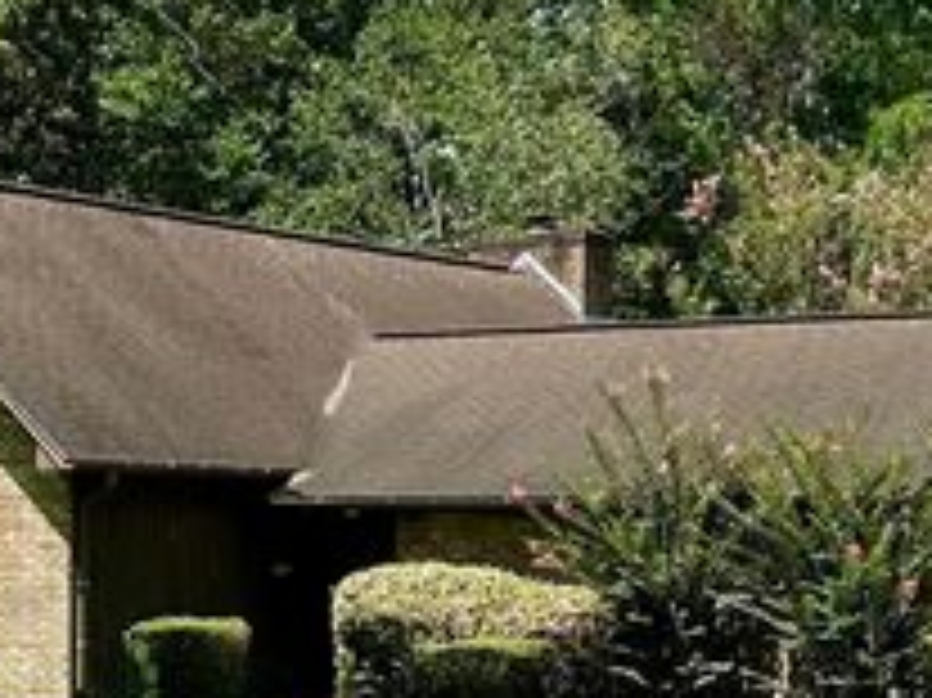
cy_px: 556
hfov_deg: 32.9
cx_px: 626
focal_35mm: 58
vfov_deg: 24.8
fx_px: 1561
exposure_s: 1/2525
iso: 80
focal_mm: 6.86
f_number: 1.78
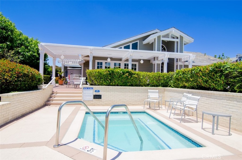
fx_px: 141
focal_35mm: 21
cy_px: 80
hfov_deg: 81.3
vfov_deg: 59.3
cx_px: 121
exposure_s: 1/320
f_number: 9
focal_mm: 14
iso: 100
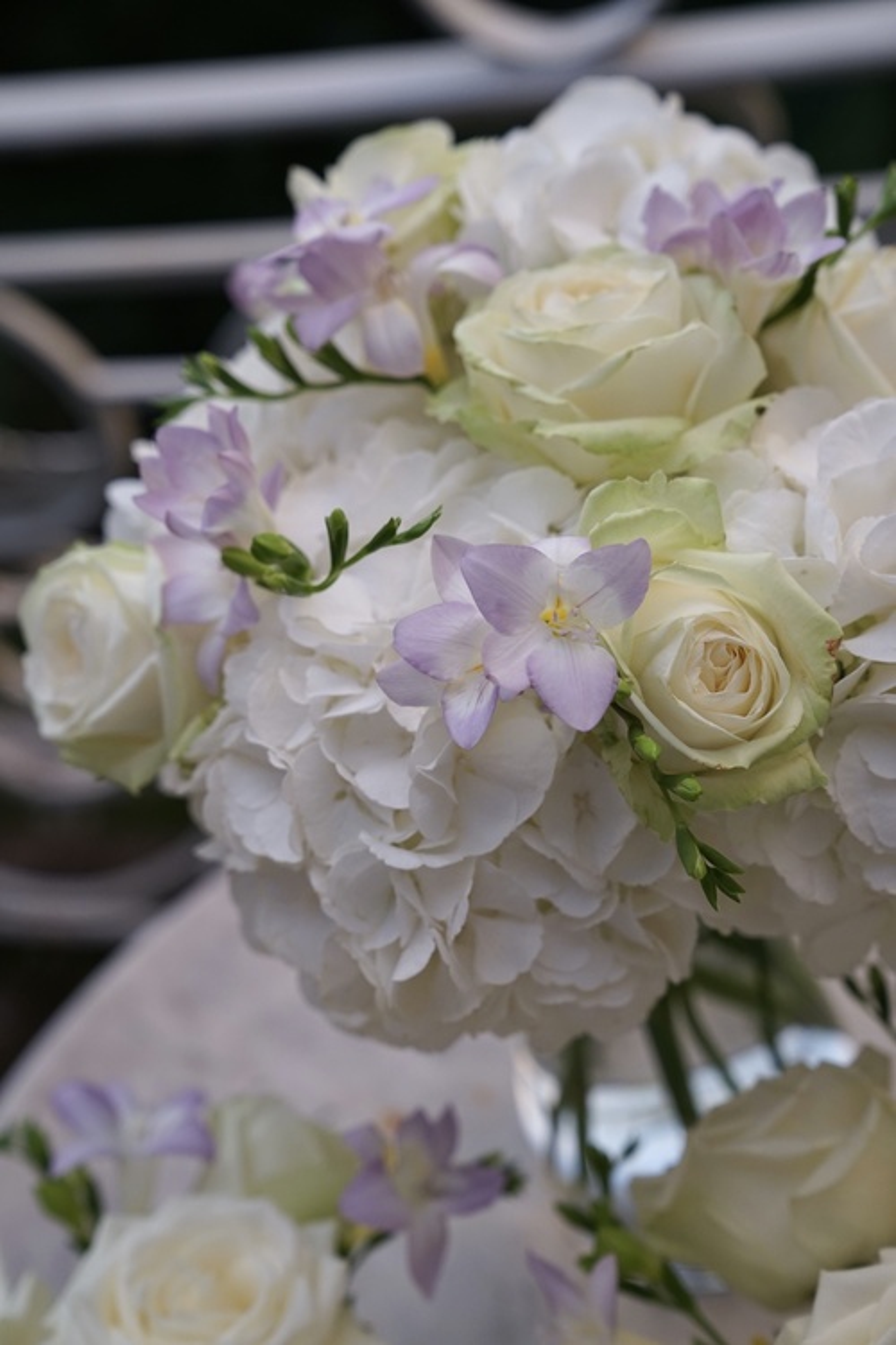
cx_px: 448
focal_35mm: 56
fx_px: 2091
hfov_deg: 24.2
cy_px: 672
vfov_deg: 35.6
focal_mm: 56
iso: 800
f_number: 4
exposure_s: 1/160
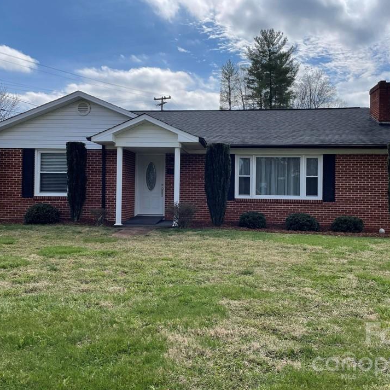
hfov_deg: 49.7
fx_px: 421
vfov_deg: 49.7
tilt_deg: +0.4
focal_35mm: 33
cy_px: 191
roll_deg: -0.7
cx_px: 196
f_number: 1.6
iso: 32
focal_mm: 4.2
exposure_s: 1/4464
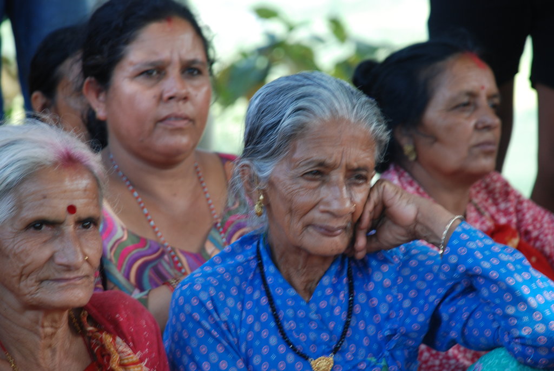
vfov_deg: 6.8
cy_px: 186
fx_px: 3119
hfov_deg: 10.1
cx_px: 277
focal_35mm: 202
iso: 200
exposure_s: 1/40
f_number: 5.6
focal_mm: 135
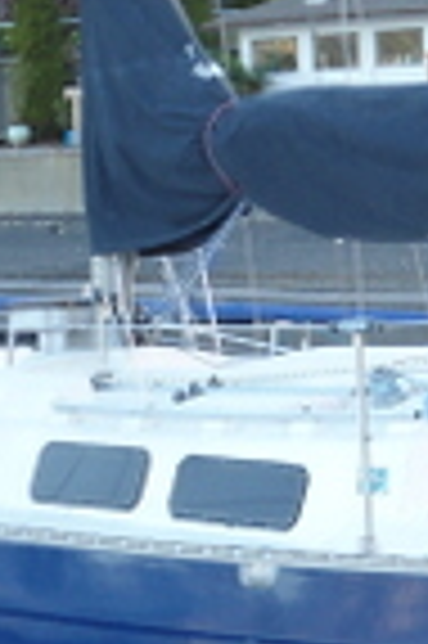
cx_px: 523
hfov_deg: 7.3
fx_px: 3307
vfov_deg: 11.1
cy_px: 509
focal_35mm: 185
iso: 80
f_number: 3.9
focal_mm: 9.5
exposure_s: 1/60
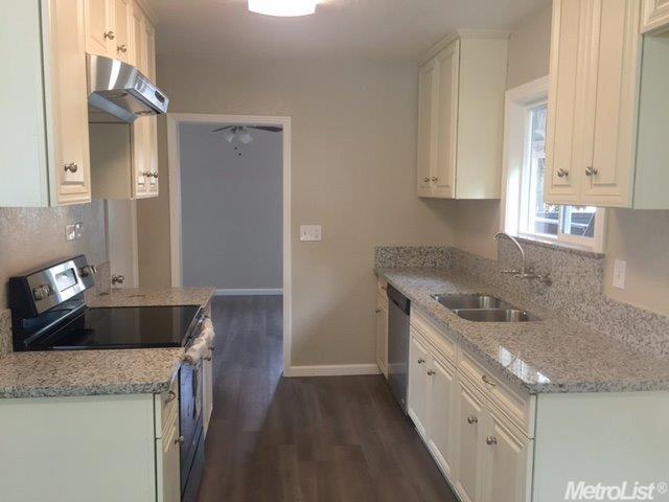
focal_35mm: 29
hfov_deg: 61.7
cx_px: 334
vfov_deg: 48.2
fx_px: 560
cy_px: 251
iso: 80
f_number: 2.2
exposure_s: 1/30
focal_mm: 4.15
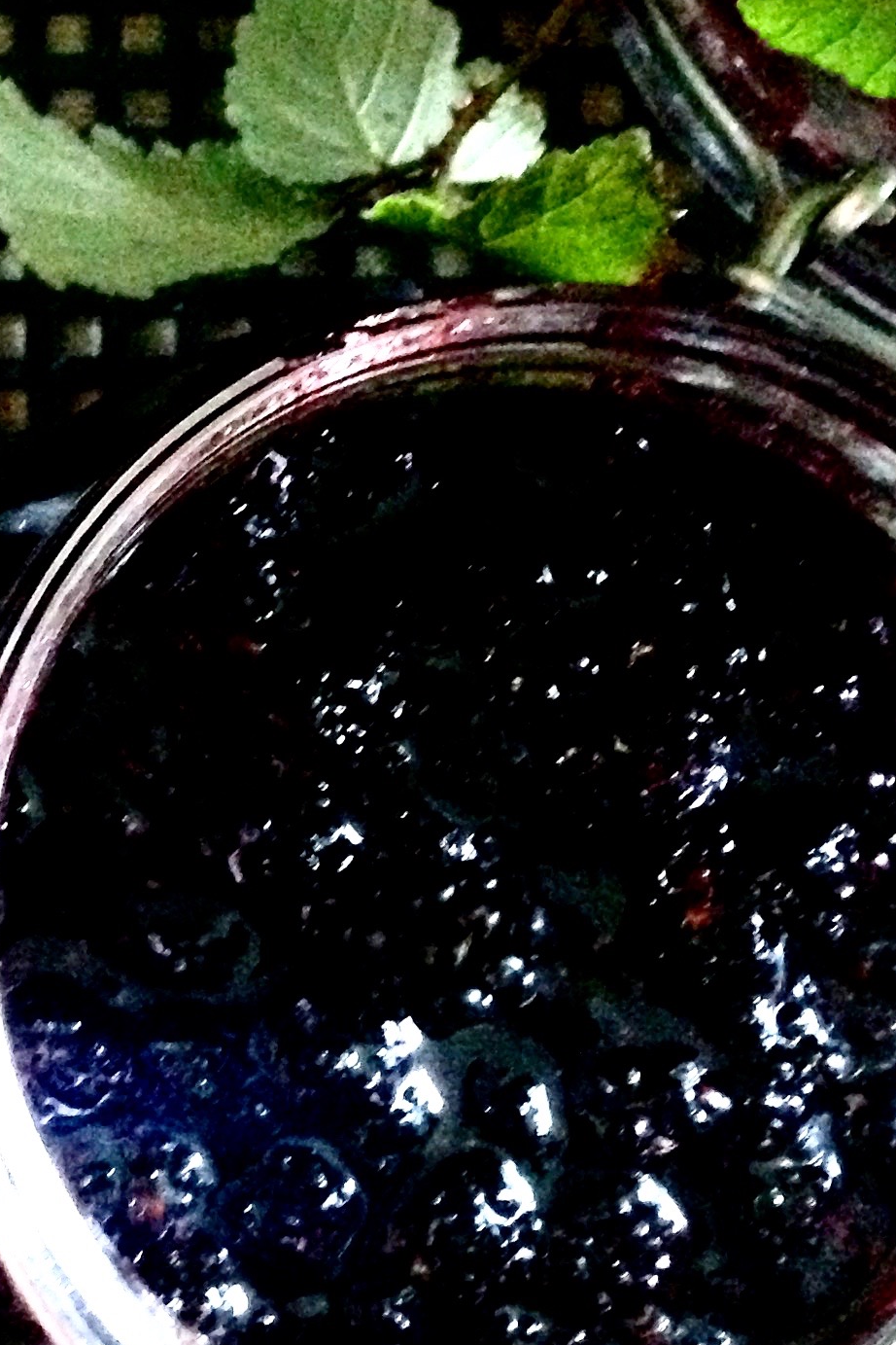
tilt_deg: -83.9
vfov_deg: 25.0
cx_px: -302
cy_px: 558
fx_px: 3024
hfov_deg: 15.9
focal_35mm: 81
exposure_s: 1/15
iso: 800
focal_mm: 4.12
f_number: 2.4
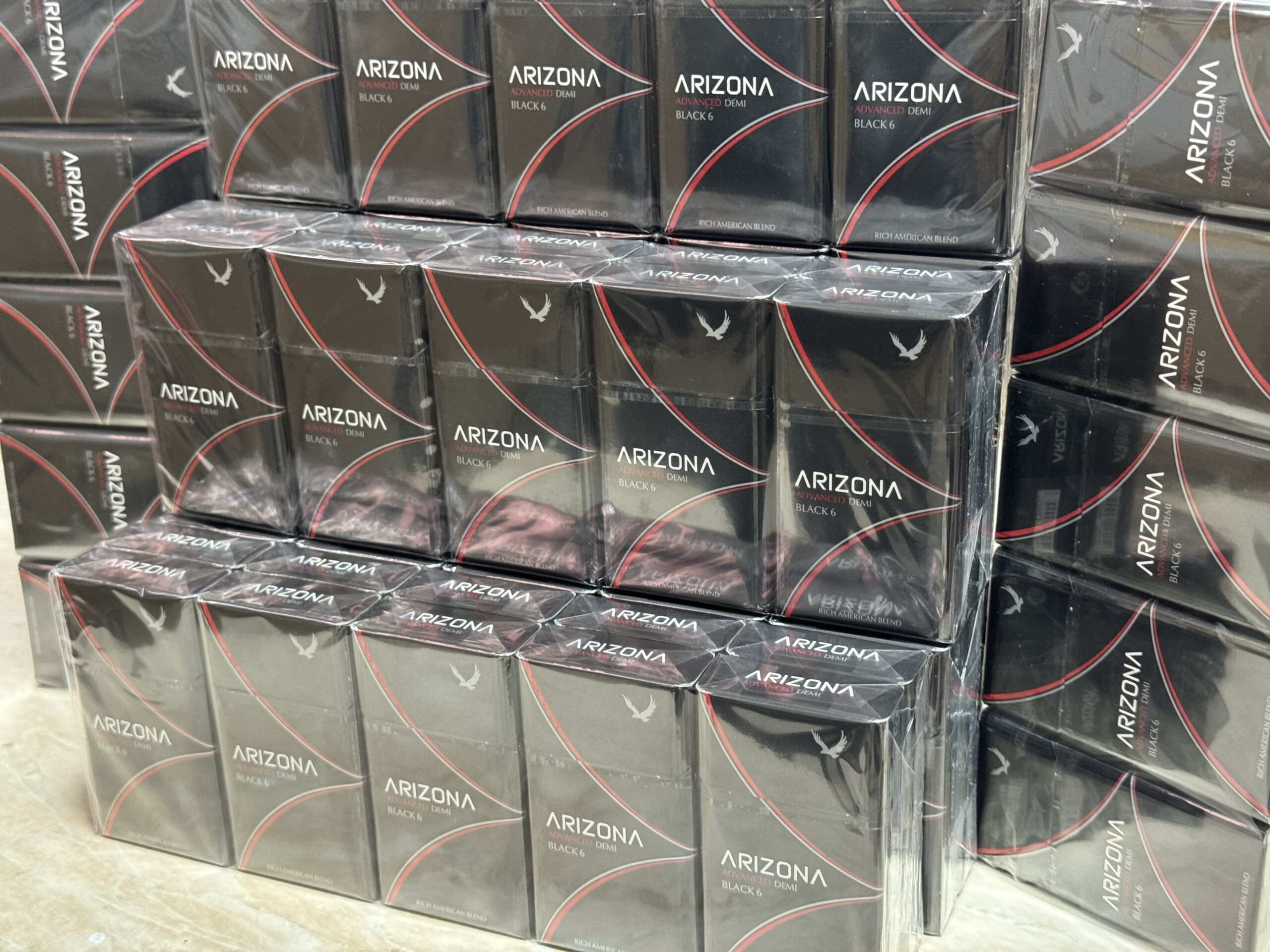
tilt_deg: -21.1
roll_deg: +0.7
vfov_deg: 30.3
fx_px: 1761
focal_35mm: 48
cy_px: 476
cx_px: 635
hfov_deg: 39.7
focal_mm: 6.76
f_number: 1.78
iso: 250
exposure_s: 1/45
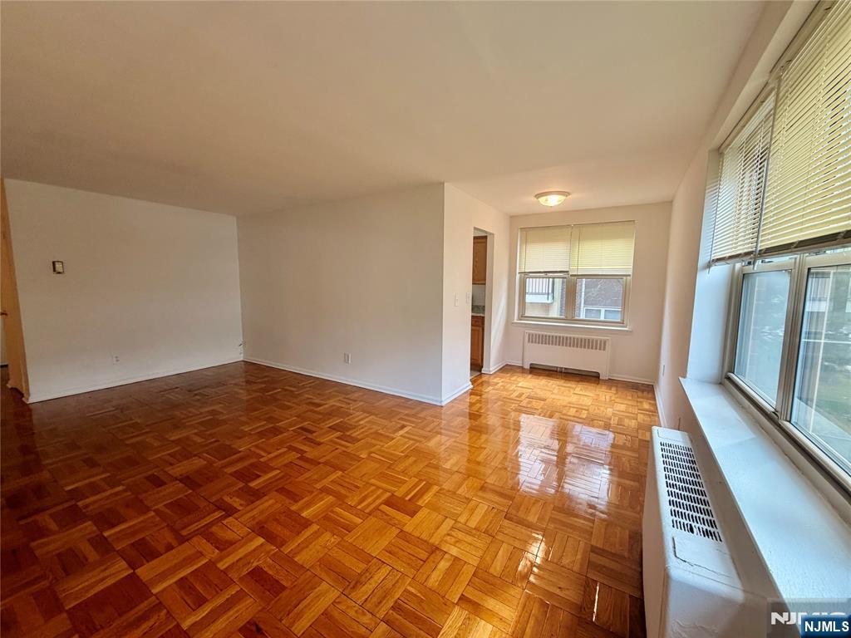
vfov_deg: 85.7
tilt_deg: -6.2
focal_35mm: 14
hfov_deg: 102.1
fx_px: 344
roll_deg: -0.3
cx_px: 426
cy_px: 319
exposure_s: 1/120
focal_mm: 2.22
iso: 160
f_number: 2.2
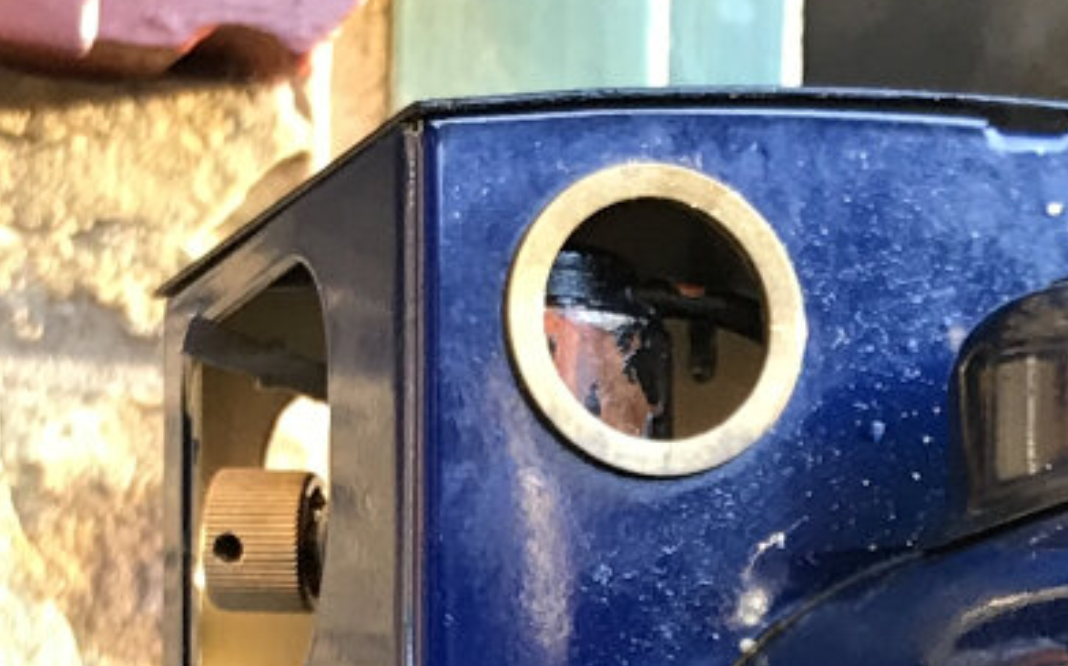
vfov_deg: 8.5
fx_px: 4422
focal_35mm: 152
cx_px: 595
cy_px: 830
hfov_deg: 13.8
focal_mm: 3.99
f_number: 1.8
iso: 25
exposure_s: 1/33
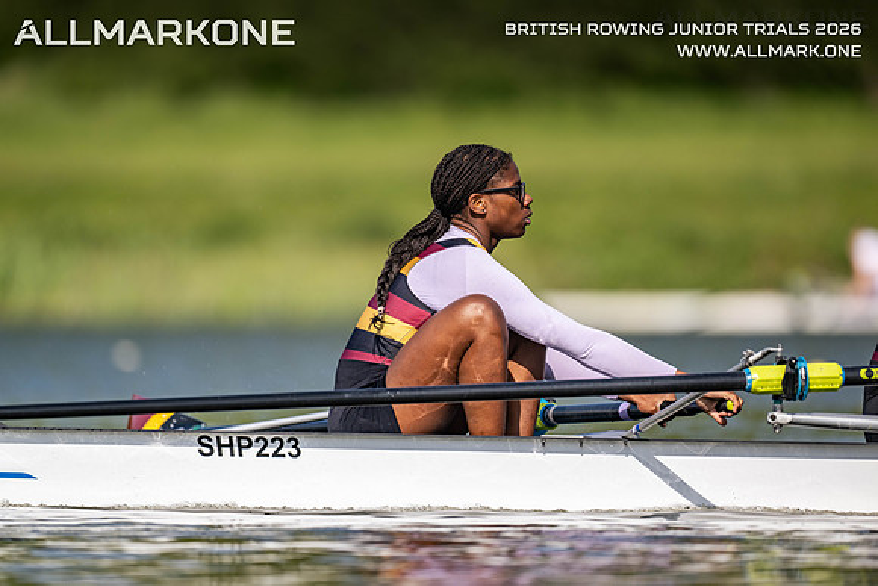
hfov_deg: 3.4
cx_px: 439
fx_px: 14636
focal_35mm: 600
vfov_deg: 2.3
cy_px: 293
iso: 200
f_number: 4
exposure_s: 1/2500
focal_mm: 600
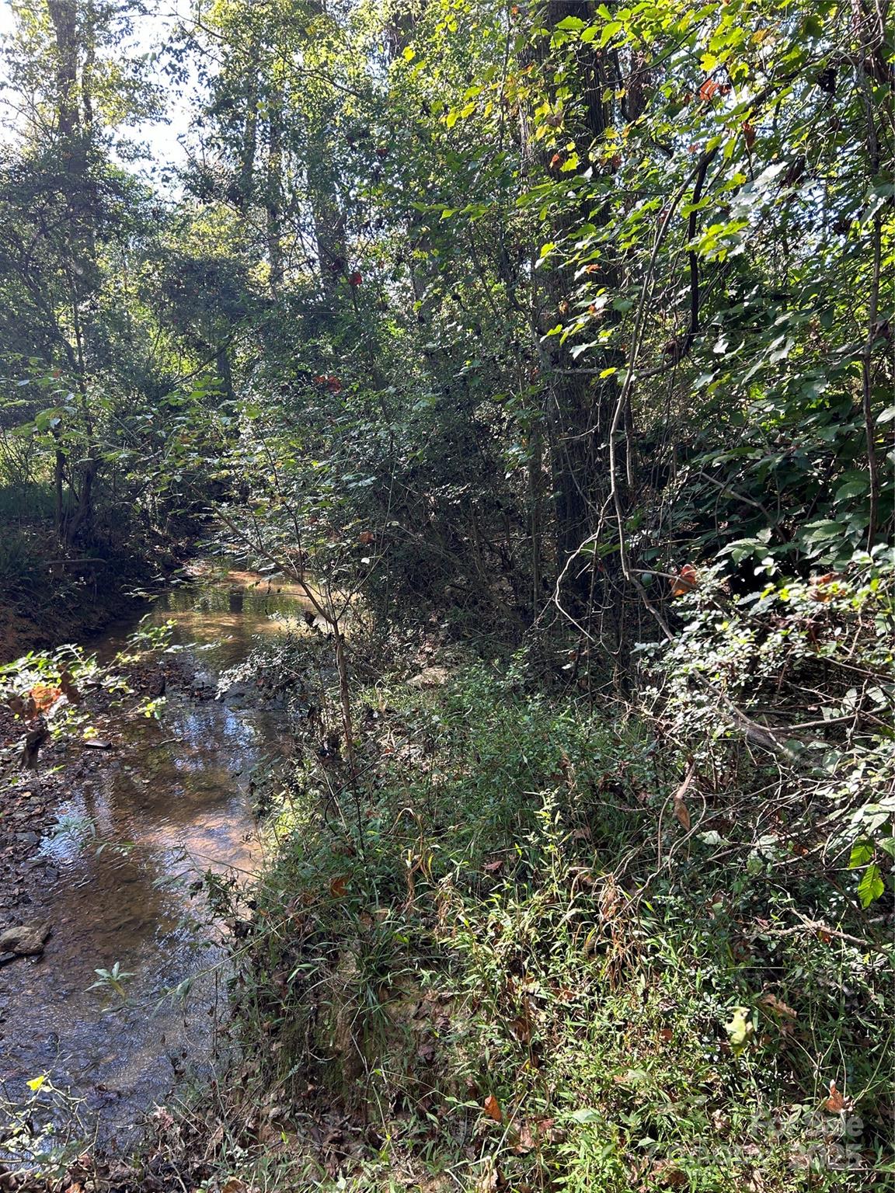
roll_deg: -0.6
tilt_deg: -12.7
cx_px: 448
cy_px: 596
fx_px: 896
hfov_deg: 53.1
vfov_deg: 67.3
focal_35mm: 26
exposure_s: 1/121
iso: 50
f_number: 1.5
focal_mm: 5.7
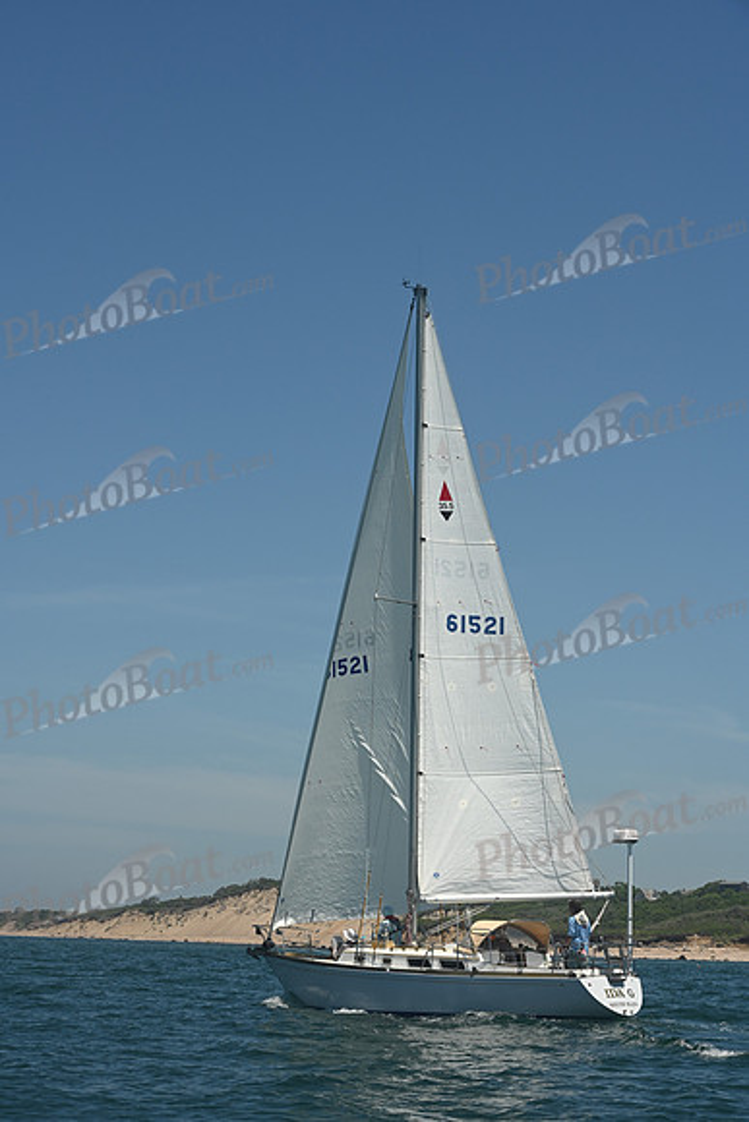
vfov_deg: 28.8
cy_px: 561
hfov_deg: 19.5
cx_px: 374
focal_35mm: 70
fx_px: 2183
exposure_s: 1/1000
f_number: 10
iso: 320
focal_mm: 70
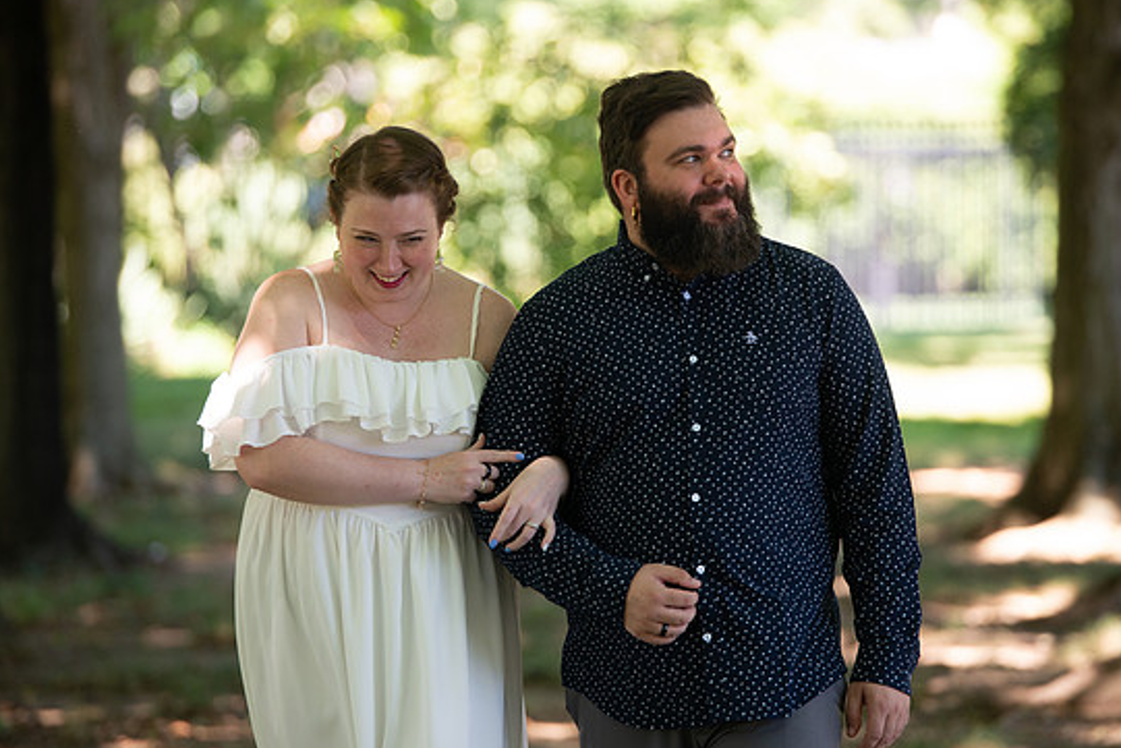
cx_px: 608
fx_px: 6977
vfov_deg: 6.1
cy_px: 356
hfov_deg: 9.2
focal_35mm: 224
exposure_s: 1/320
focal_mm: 190
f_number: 3.5
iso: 640
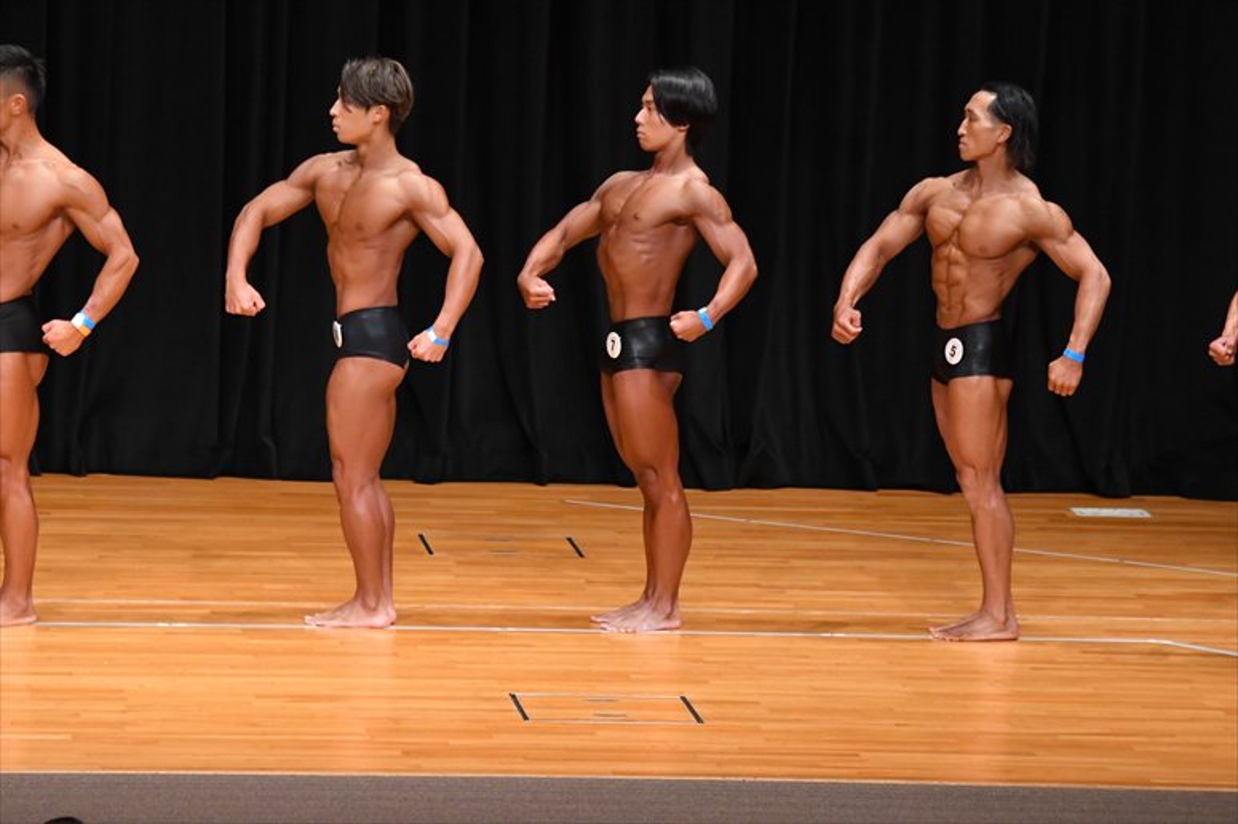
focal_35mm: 225
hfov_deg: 9.2
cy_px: 412
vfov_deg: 6.1
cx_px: 619
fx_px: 7734
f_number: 5.6
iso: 4000
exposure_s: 1/400
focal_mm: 150
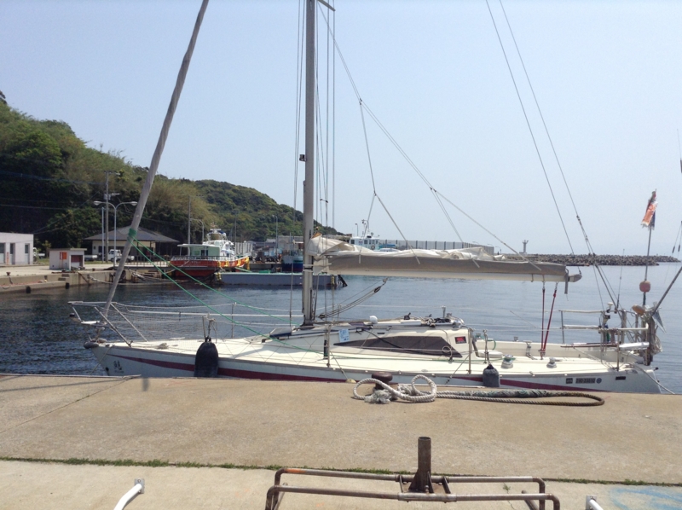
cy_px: 255
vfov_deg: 42.9
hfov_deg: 55.4
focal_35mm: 33
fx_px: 649
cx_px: 341
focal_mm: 3.3
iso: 32
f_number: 2.4
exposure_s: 1/2320
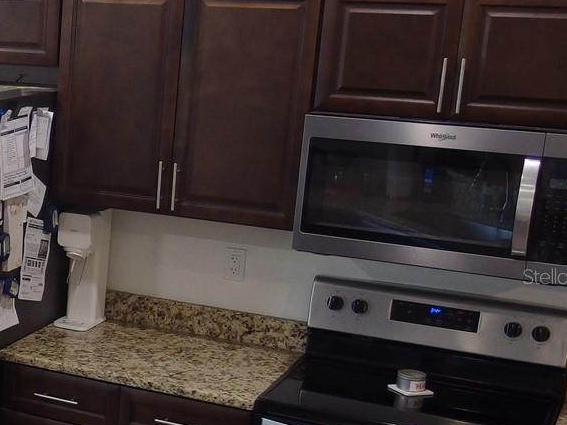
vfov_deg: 18.6
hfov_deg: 22.1
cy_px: 276
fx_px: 1294
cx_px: -183
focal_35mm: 79
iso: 250
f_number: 1.8
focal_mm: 6
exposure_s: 1/45
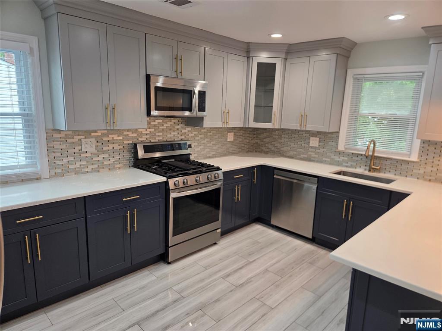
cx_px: 221
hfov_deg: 73.9
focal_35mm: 23
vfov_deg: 58.9
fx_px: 294
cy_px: 166
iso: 200
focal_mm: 5.4
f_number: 1.8
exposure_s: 1/120
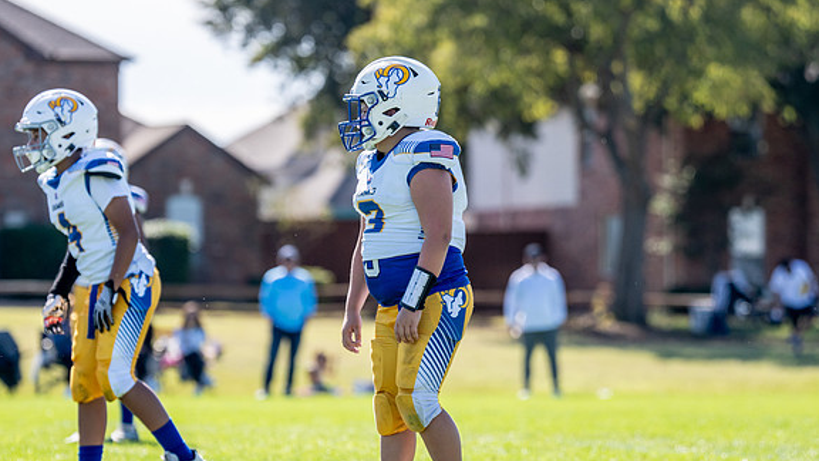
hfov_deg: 9.7
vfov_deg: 5.4
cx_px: 391
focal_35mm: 223
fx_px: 4843
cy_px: 279
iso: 200
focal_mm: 139
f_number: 2.8
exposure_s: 1/3200
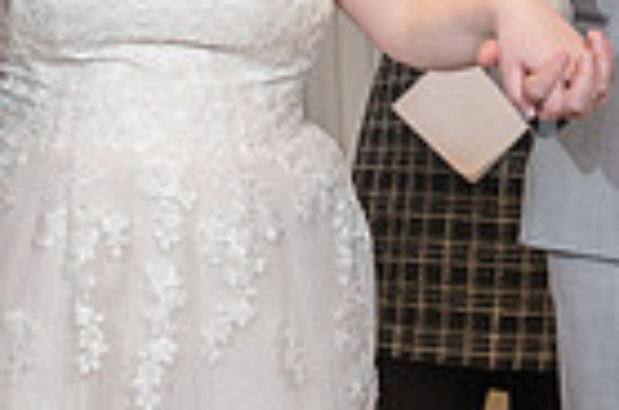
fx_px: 7480
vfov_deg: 3.1
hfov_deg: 4.7
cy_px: -170
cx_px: 400
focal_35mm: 436
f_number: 4
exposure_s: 1/200
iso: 2000
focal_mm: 101
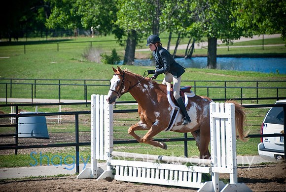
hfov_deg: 6.9
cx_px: 143
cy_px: 96
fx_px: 2386
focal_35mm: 300
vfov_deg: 4.6
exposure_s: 1/800
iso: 200
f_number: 5.3
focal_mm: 200
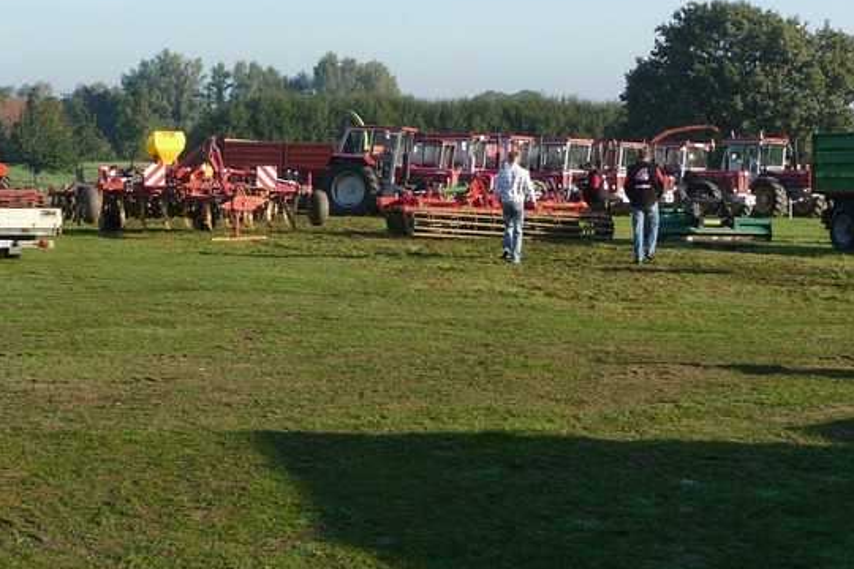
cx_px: 376
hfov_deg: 26.3
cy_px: 196
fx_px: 1826
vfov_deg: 17.7
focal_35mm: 77
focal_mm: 8.5
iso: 100
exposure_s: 1/400
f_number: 4.2
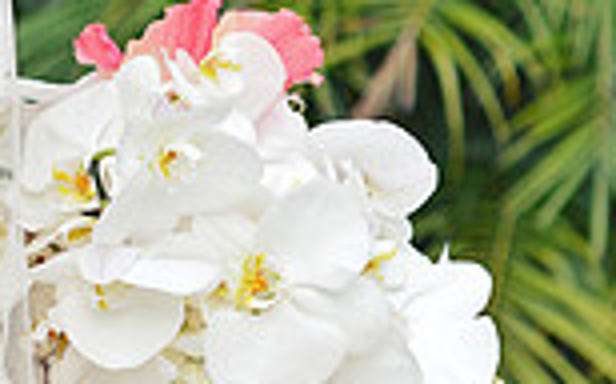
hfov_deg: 6.4
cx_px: -48
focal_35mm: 327
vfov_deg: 4.0
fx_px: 5486
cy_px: -100
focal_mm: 85
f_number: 2.8
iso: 250
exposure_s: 1/1250
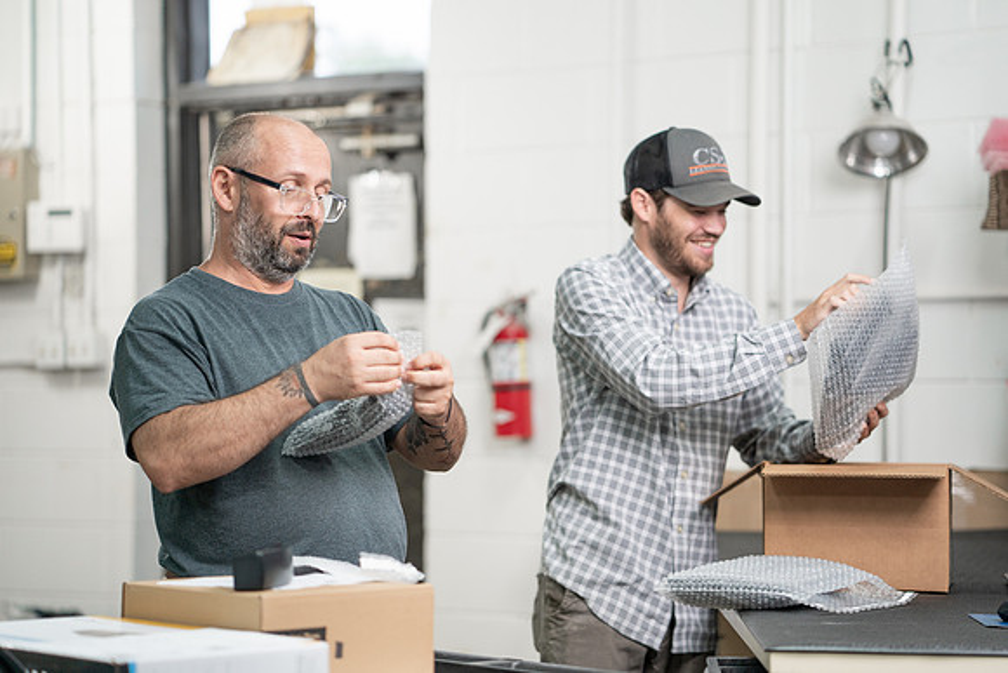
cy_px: 350
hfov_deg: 22.6
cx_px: 532
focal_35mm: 90
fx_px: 2521
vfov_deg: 15.2
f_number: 2
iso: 500
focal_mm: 85
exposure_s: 1/250
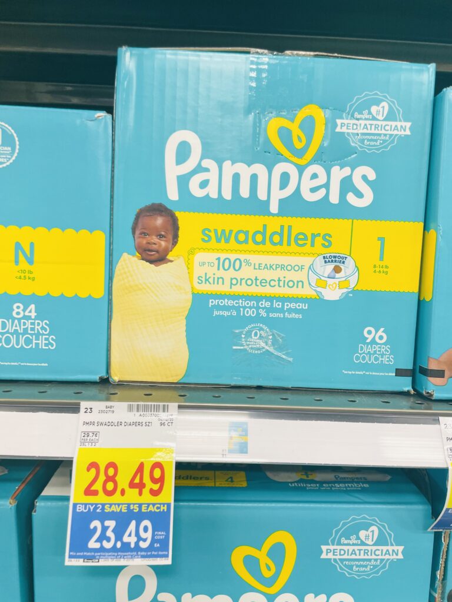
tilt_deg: -5.7
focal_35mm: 26
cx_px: 226
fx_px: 453
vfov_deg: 67.3
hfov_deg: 53.1
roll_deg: -0.9
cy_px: 301
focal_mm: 4.2
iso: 50
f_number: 1.6
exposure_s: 1/66
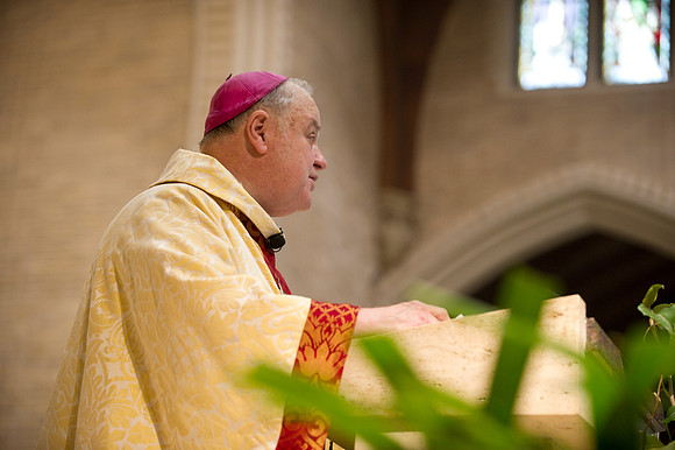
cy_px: 225
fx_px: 1836
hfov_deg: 20.8
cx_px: 338
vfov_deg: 13.9
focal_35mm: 98
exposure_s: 1/125
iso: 2000
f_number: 2.8
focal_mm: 98
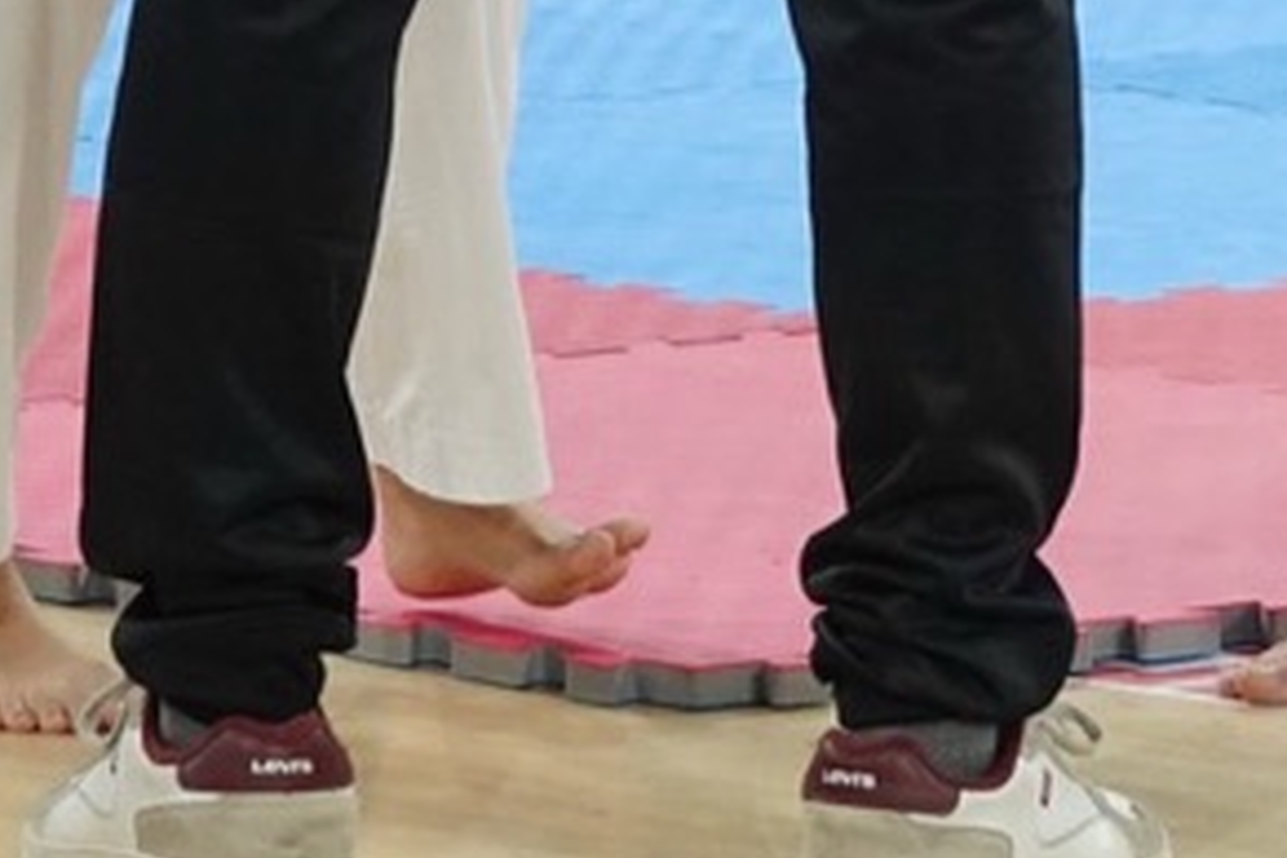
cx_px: 1234
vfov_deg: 3.4
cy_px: -1086
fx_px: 14263
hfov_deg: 5.2
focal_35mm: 399
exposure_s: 1/640
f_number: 3.5
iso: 800
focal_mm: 30.5
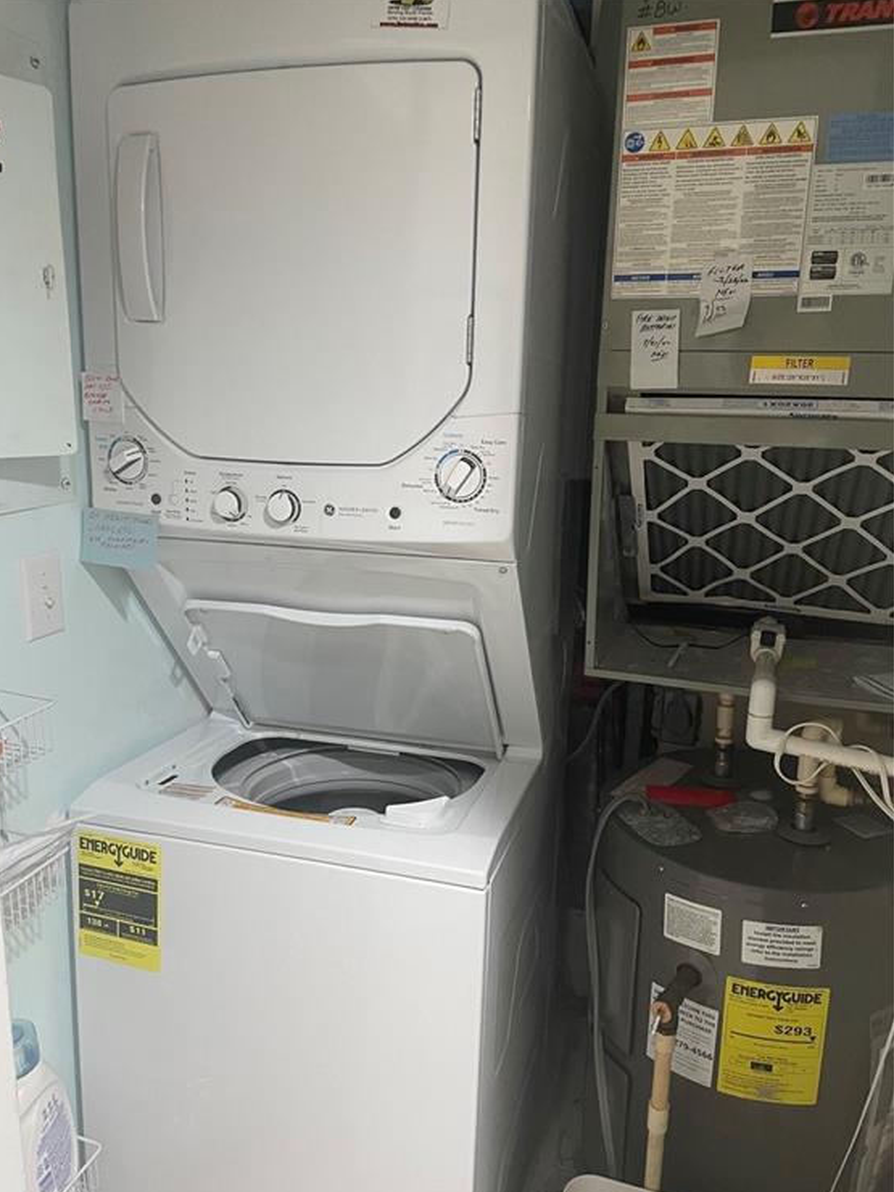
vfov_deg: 65.3
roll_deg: -0.8
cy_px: 610
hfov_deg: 51.3
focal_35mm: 27
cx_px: 432
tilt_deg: -14.6
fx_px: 930
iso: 320
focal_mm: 4.2
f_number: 1.6
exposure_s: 1/60
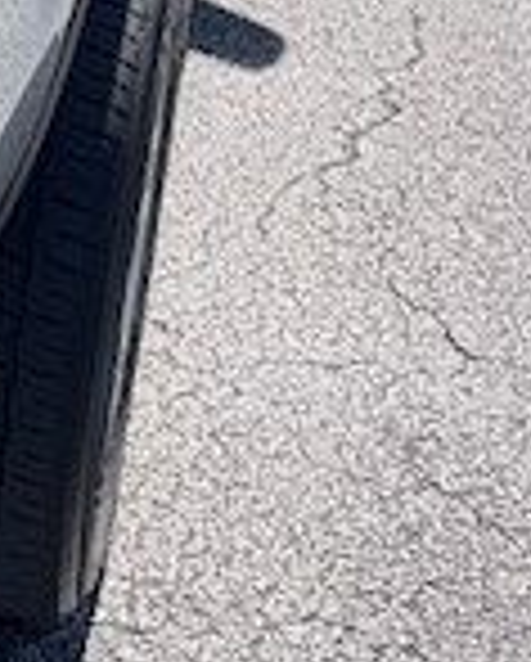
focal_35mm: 102
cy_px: -225
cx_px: -864
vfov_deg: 17.5
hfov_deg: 11.5
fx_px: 2000
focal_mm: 6.76
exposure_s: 1/1727
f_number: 1.78
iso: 80
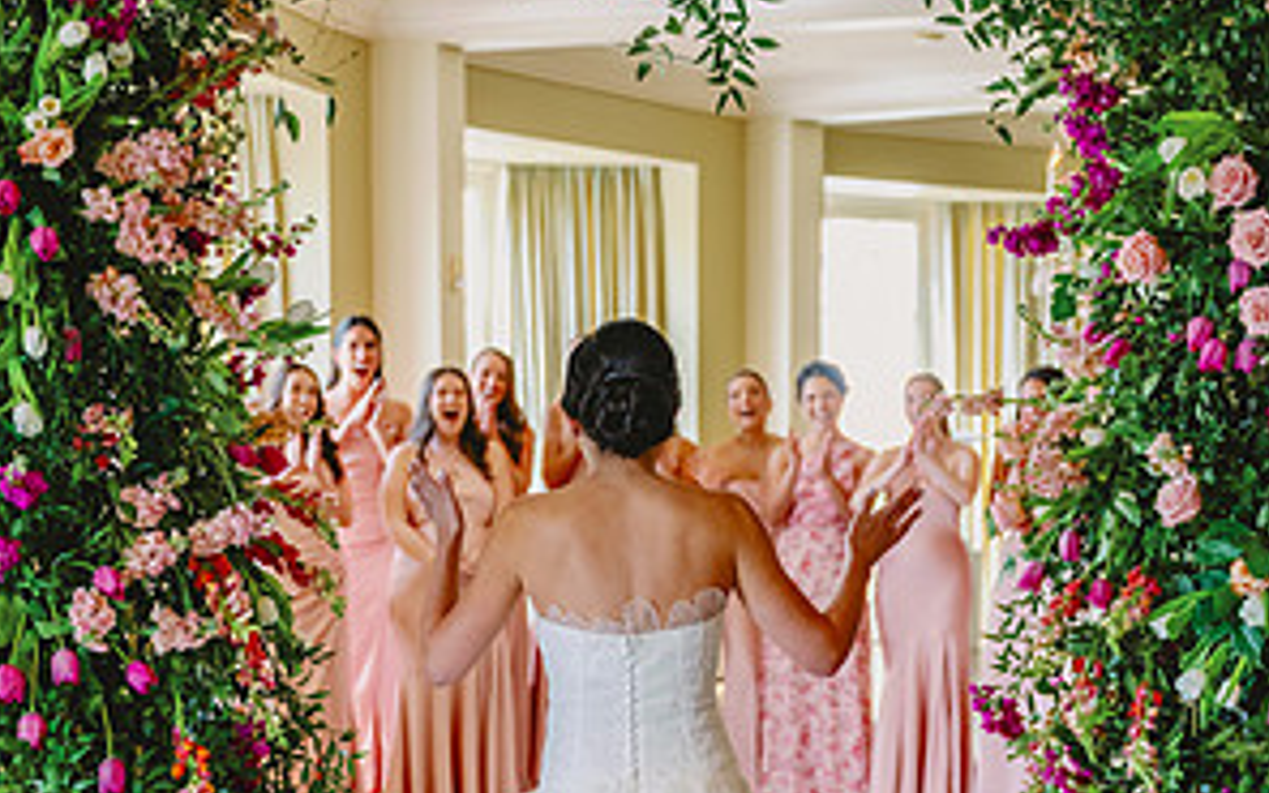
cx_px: 630
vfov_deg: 16.9
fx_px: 2628
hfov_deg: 27.1
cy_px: 737
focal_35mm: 76
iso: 1600
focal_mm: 49
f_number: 2.8
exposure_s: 1/800
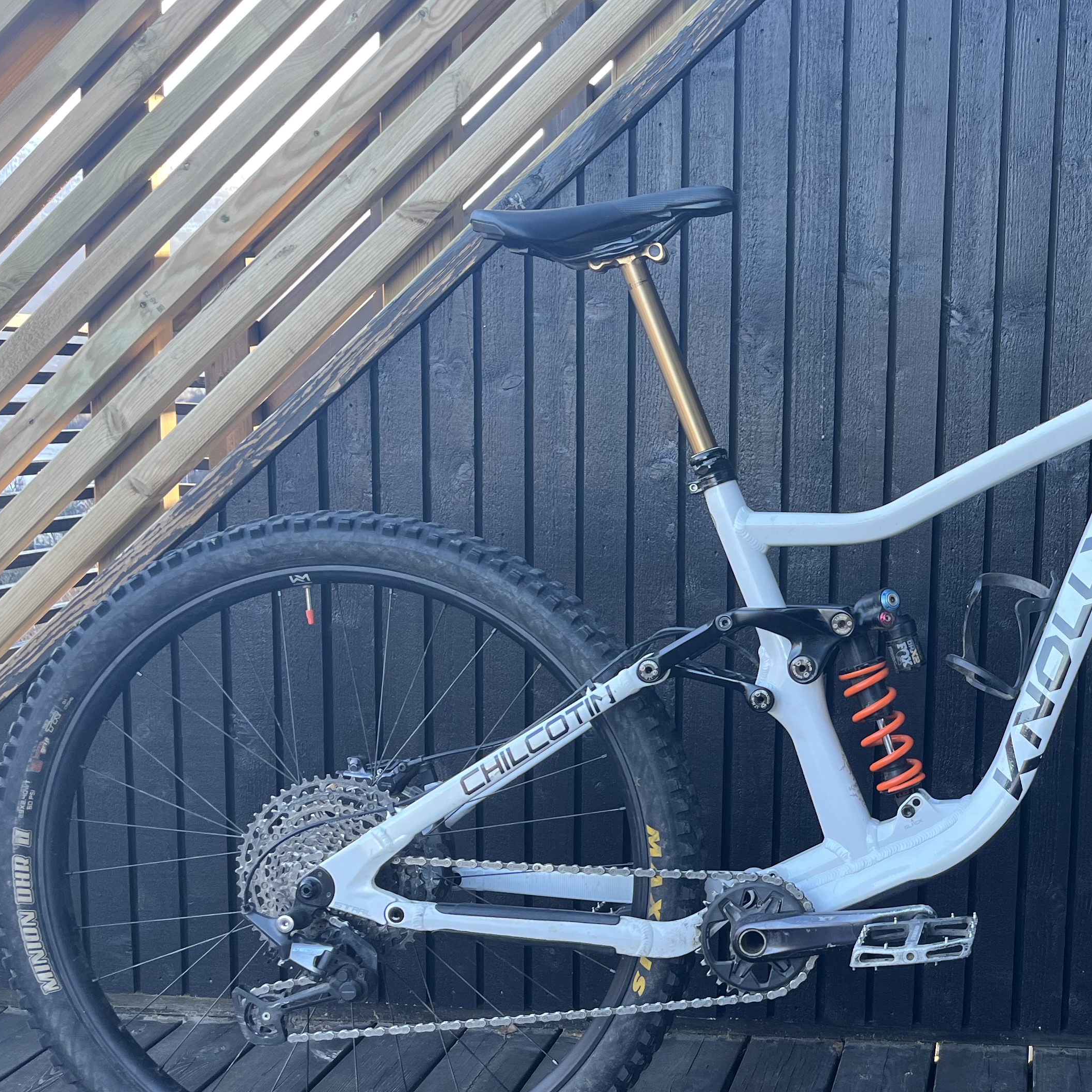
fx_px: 1570
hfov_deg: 35.8
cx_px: 999
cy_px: 618
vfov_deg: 38.3
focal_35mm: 44
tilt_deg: -9.1
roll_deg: -2.8
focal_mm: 5.1
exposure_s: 1/122
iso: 40
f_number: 1.6
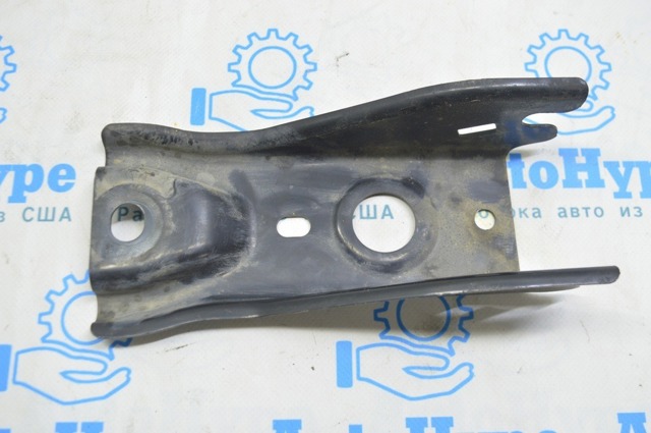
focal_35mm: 42
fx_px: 759
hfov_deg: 46.5
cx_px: 326
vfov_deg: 31.8
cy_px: 216
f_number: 5.6
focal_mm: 28
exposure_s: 1/15
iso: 400
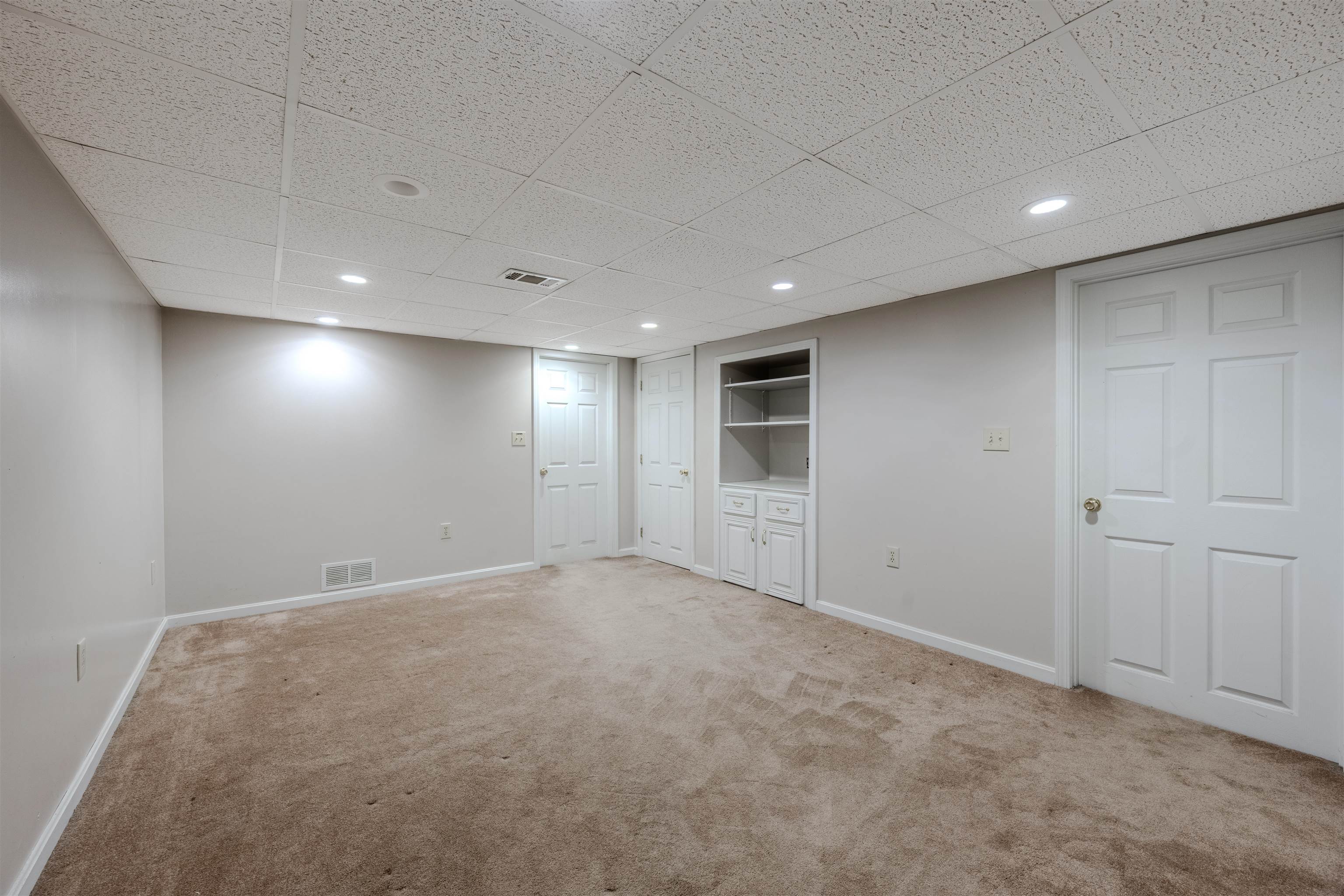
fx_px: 523
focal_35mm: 14
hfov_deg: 104.3
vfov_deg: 81.2
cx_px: 672
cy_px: 448
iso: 400
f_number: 8
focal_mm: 14
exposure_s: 1/60
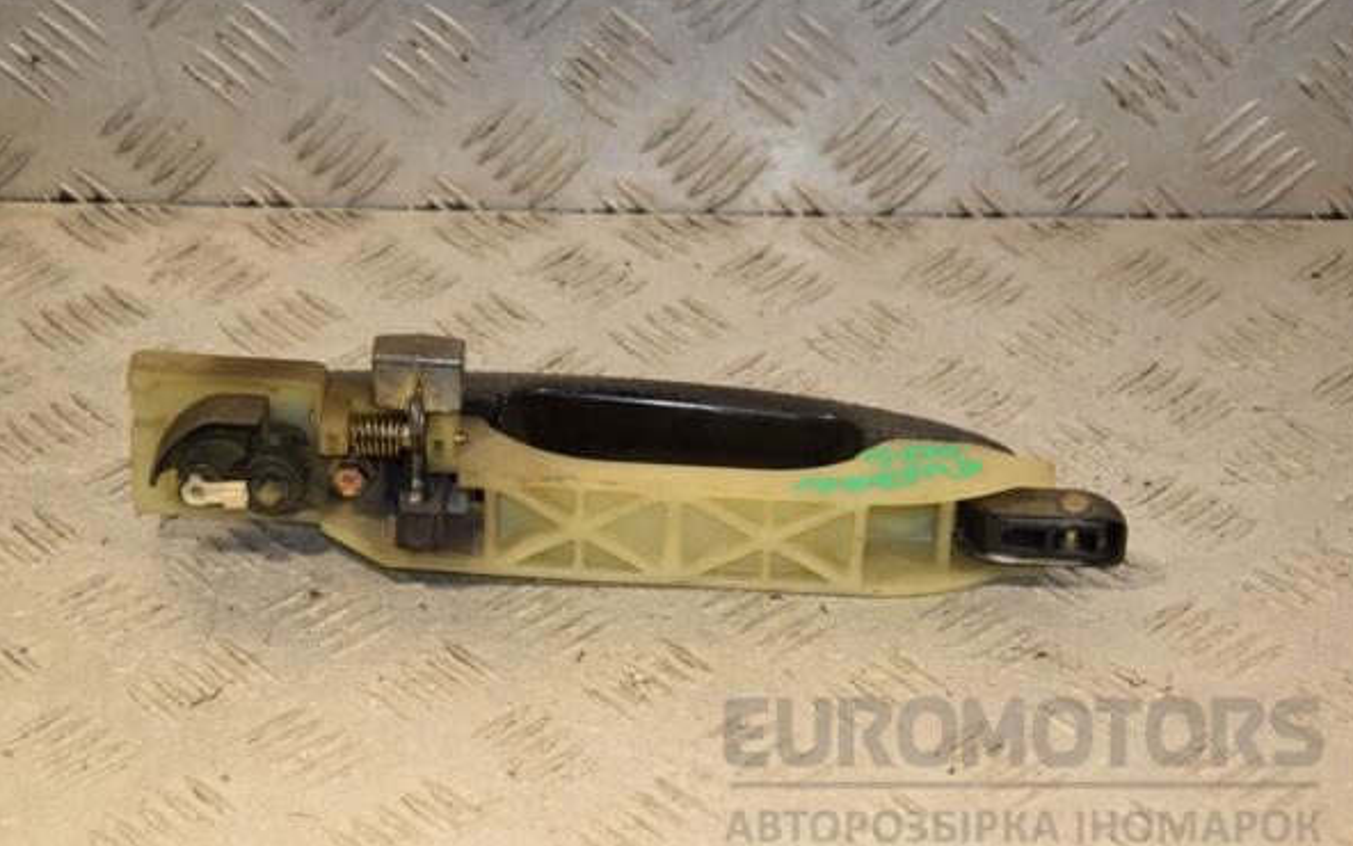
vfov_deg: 13.6
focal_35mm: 96
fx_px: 3540
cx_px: 681
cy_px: 428
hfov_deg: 21.6
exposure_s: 1/200
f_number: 7.1
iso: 800
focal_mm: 62
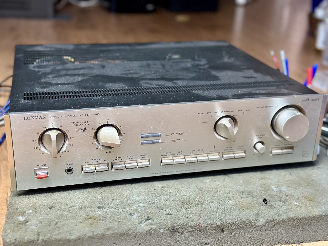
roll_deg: -2.5
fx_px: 455
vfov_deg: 30.3
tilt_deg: -22.2
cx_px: 164
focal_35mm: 48
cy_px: 123
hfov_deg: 39.7
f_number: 1.78
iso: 160
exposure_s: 1/50
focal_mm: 6.86
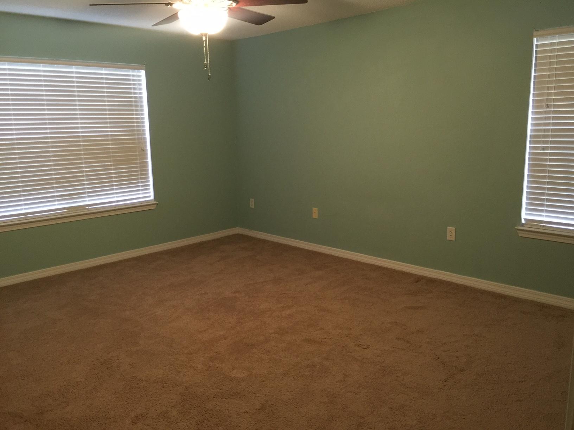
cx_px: 287
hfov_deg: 61.7
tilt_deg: -12.6
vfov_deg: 48.2
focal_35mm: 29
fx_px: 481
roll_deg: +1.2
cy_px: 215
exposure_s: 1/10
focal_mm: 4.15
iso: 125
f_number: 2.2
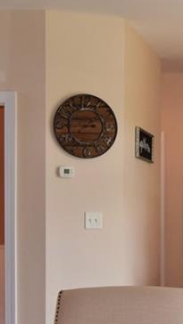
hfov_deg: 10.5
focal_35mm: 106
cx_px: 371
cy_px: 259
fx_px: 914
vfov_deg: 20.0
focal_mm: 24
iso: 720
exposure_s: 1/125
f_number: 5.6
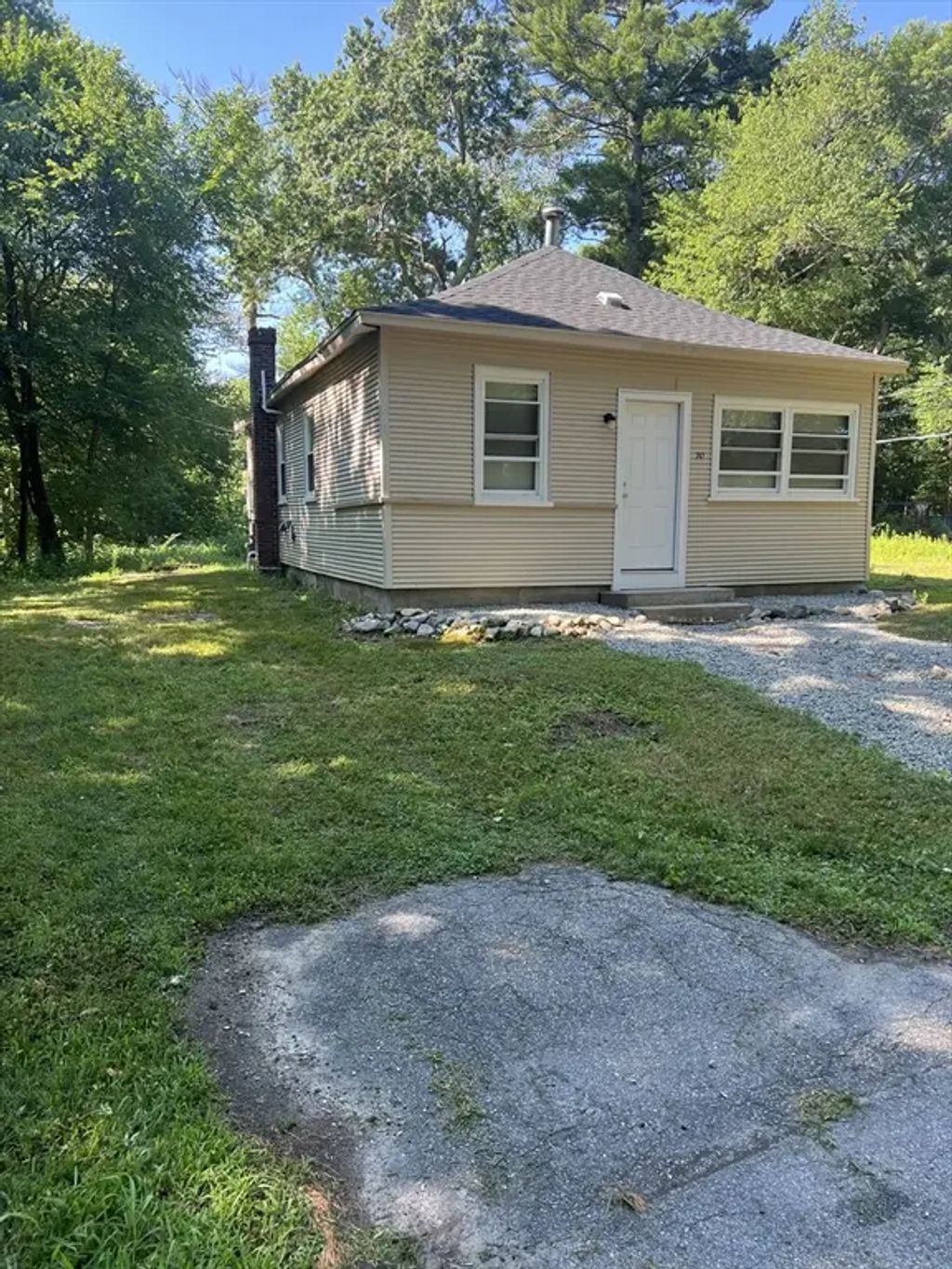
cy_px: 634
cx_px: 476
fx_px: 953
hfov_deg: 53.1
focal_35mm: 26
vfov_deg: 67.3
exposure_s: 1/362
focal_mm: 5.7
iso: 50
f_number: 1.5
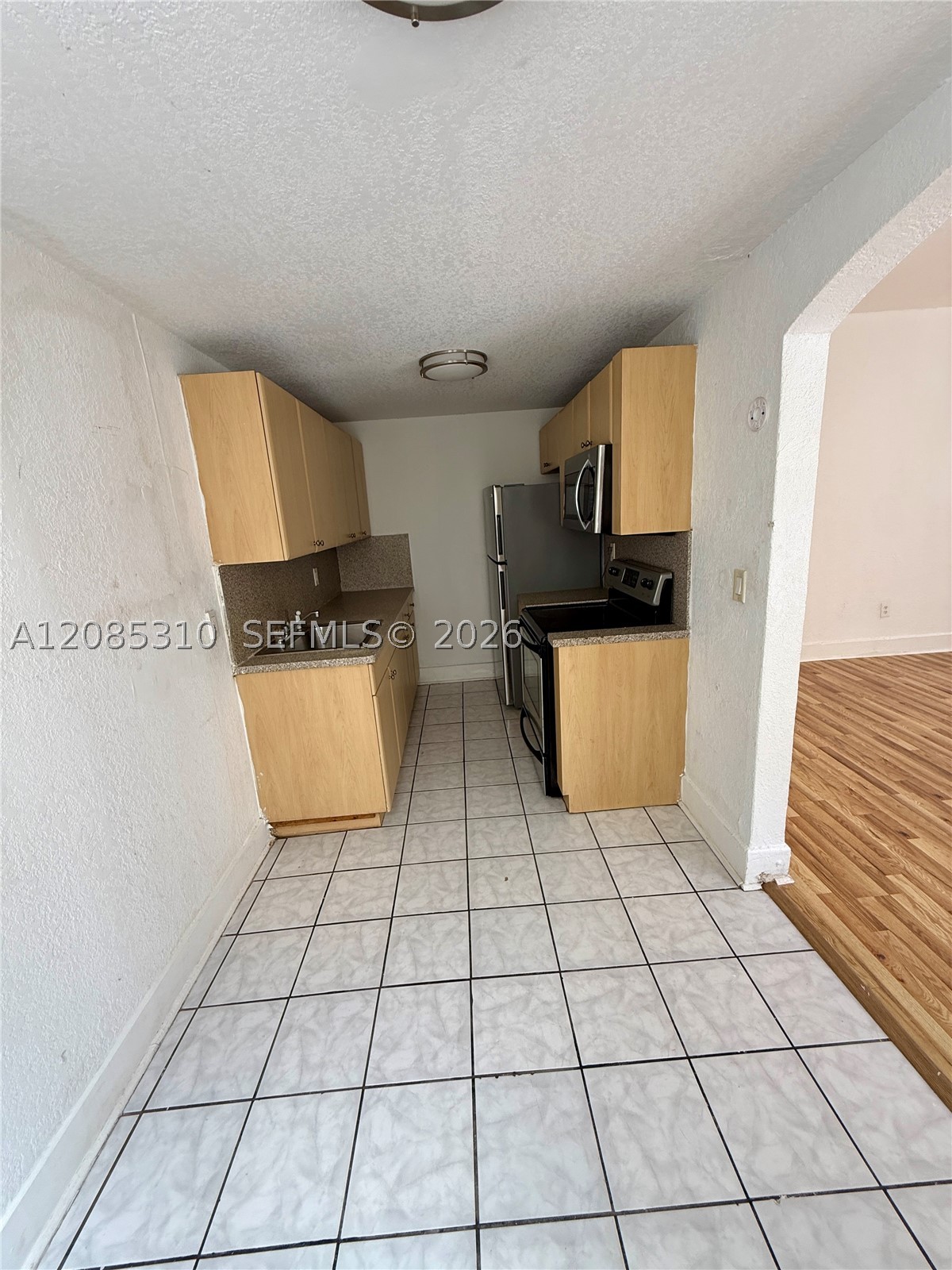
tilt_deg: -12.9
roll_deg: +3.9
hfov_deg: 85.7
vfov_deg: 102.1
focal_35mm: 14
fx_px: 513
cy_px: 635
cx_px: 476
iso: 100
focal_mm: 2.22
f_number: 2.2
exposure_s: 1/99
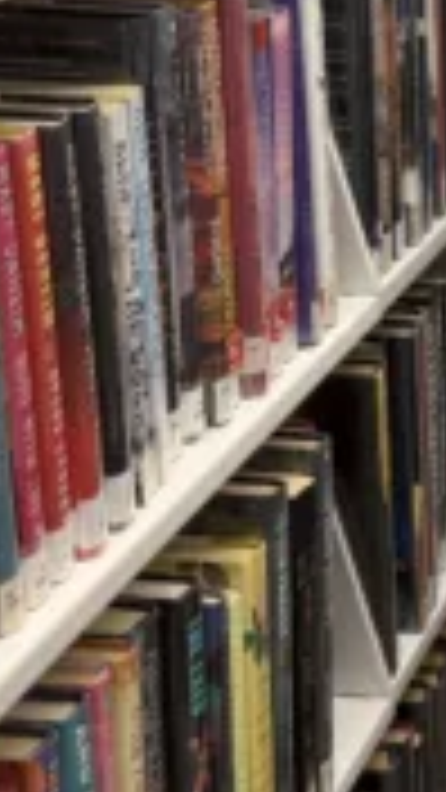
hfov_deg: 11.4
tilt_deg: -14.8
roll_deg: -1.7
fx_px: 2081
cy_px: 279
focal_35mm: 99
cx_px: 786
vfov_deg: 21.5
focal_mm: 6.76
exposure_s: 1/60
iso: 160
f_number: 1.78
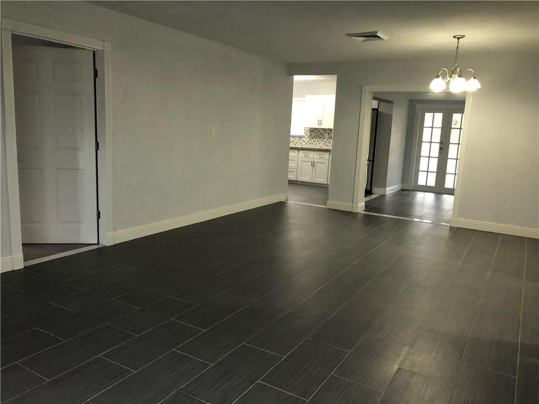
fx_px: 452
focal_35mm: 29
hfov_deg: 61.7
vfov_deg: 48.2
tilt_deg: -10.2
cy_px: 202
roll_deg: -3.7
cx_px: 270
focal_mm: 3.99
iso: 64
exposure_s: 1/15
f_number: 1.8
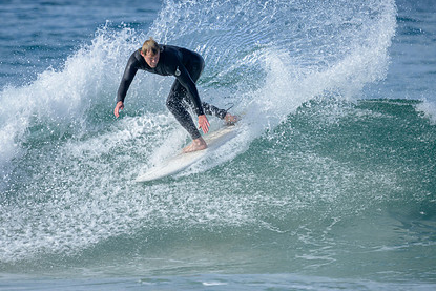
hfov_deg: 1.8
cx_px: 204
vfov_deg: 1.2
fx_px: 13544
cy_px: 133
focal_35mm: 1118
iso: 450
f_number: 6.3
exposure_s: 1/2500
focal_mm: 800
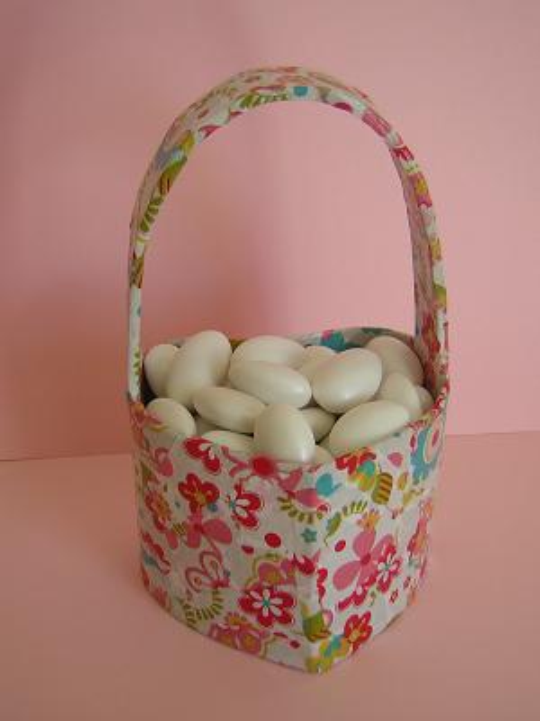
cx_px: 270
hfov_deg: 28.6
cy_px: 360
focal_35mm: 51
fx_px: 1061
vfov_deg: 37.5
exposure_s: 1/55.8
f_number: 3.1
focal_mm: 6.6
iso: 50
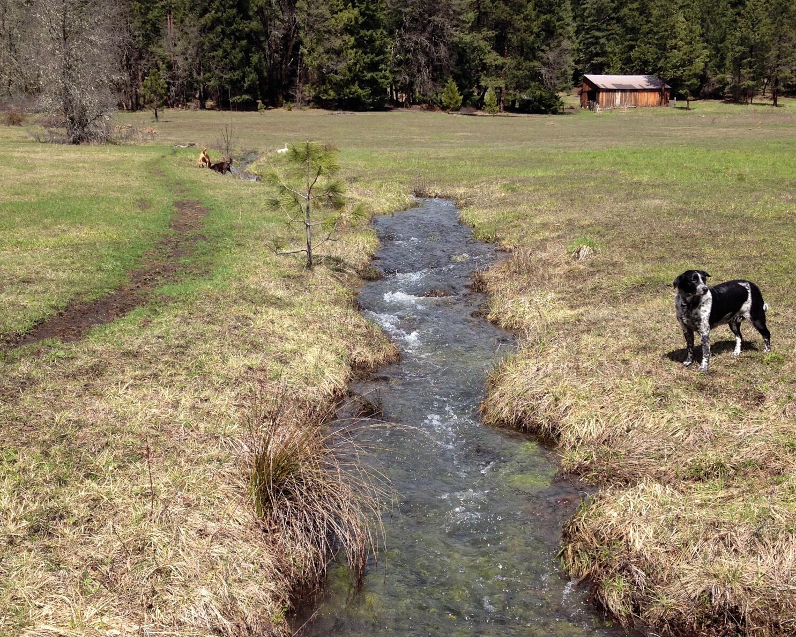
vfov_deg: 32.7
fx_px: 1084
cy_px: 366
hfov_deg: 40.3
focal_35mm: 46
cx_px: 400
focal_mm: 4.28
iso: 50
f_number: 2.4
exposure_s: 1/1227
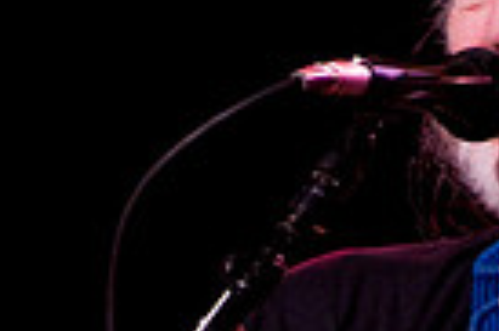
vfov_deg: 1.1
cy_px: 286
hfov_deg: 1.6
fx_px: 17610
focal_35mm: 1272
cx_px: 244
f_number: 3.2
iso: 800
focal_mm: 200
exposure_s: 1/320
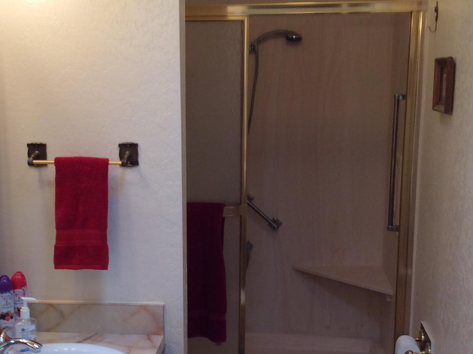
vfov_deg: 23.9
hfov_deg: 31.6
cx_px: 187
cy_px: 221
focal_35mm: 61
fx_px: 832
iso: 32
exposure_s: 1/24
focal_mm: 3.3
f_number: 2.4
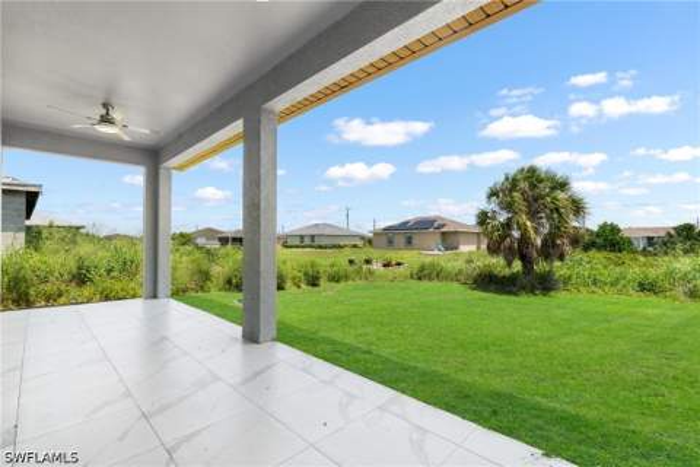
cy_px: 234
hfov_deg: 96.7
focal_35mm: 16
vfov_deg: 73.7
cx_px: 350
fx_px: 311
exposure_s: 1/500
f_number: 8
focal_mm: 16
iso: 800
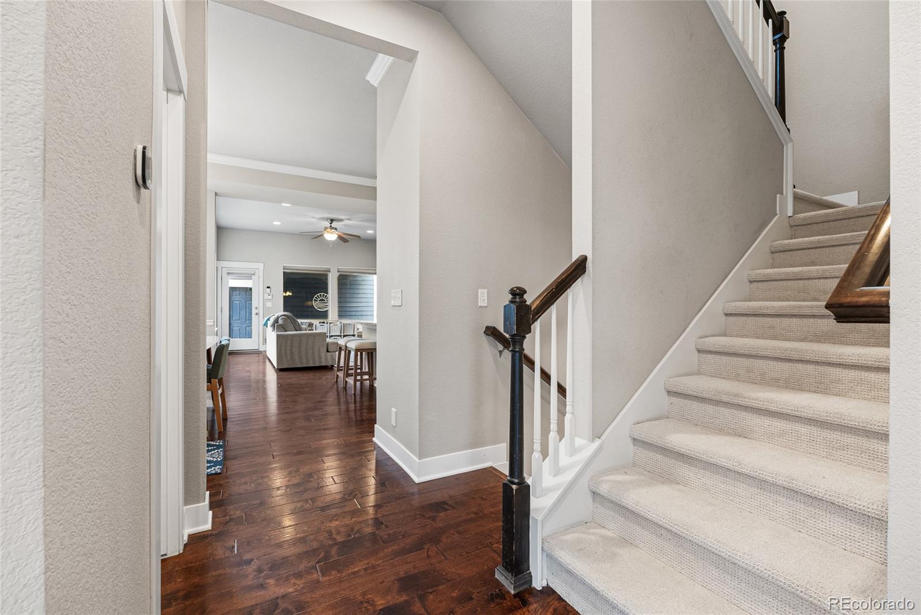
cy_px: 308
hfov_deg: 96.7
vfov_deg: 73.8
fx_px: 409
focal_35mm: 16
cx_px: 460
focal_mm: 16
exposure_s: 1
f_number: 8
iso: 200
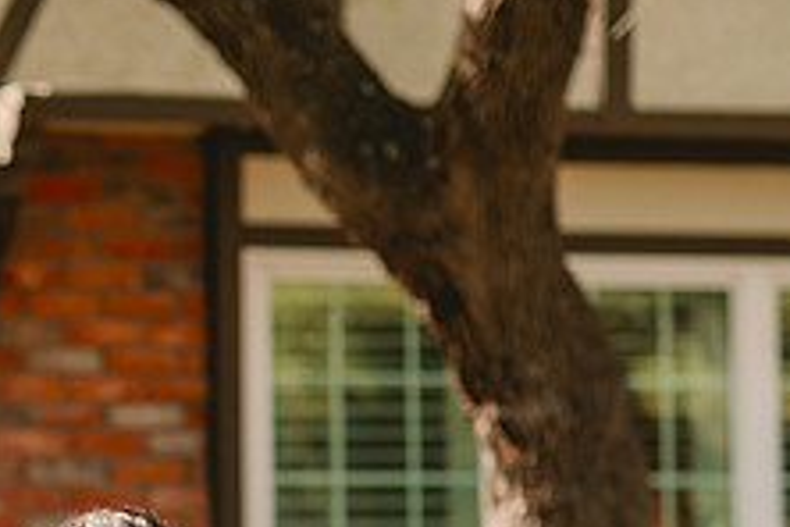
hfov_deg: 8.9
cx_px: -117
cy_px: 666
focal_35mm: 229
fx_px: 5025
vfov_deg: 6.0
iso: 125
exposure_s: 1/1000
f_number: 2.2
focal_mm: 85
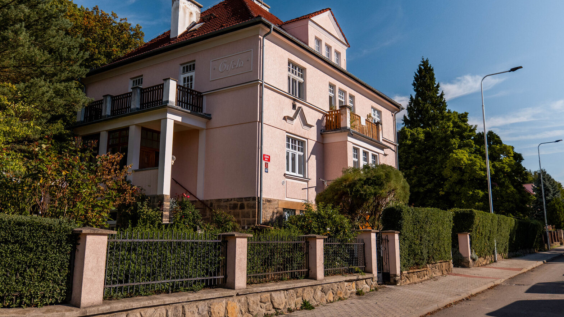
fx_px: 464
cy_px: 136
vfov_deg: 37.7
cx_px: 279
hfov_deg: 62.6
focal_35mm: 31
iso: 1000
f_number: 4.1
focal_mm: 29
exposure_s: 1/2500
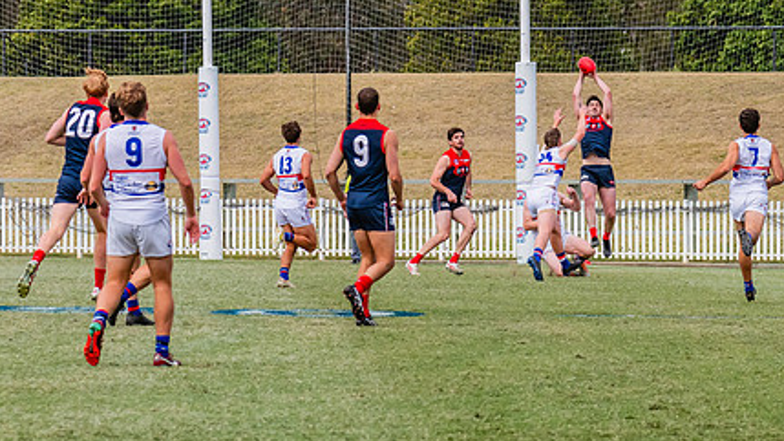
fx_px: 7149
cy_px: 153
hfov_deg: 6.3
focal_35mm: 344
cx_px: 546
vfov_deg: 3.5
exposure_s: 1/1600
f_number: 9
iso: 800
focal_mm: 170
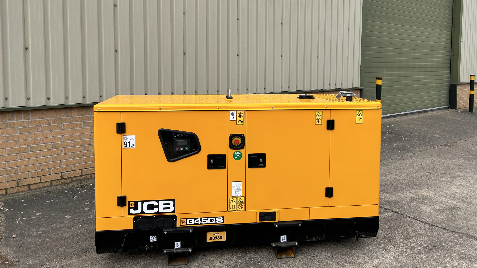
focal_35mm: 29
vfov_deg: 39.6
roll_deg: -0.5
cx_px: 242
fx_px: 367
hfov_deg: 66.1
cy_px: 86
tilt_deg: -1.6
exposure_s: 1/1344
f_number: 1.5
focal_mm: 5.7
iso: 50
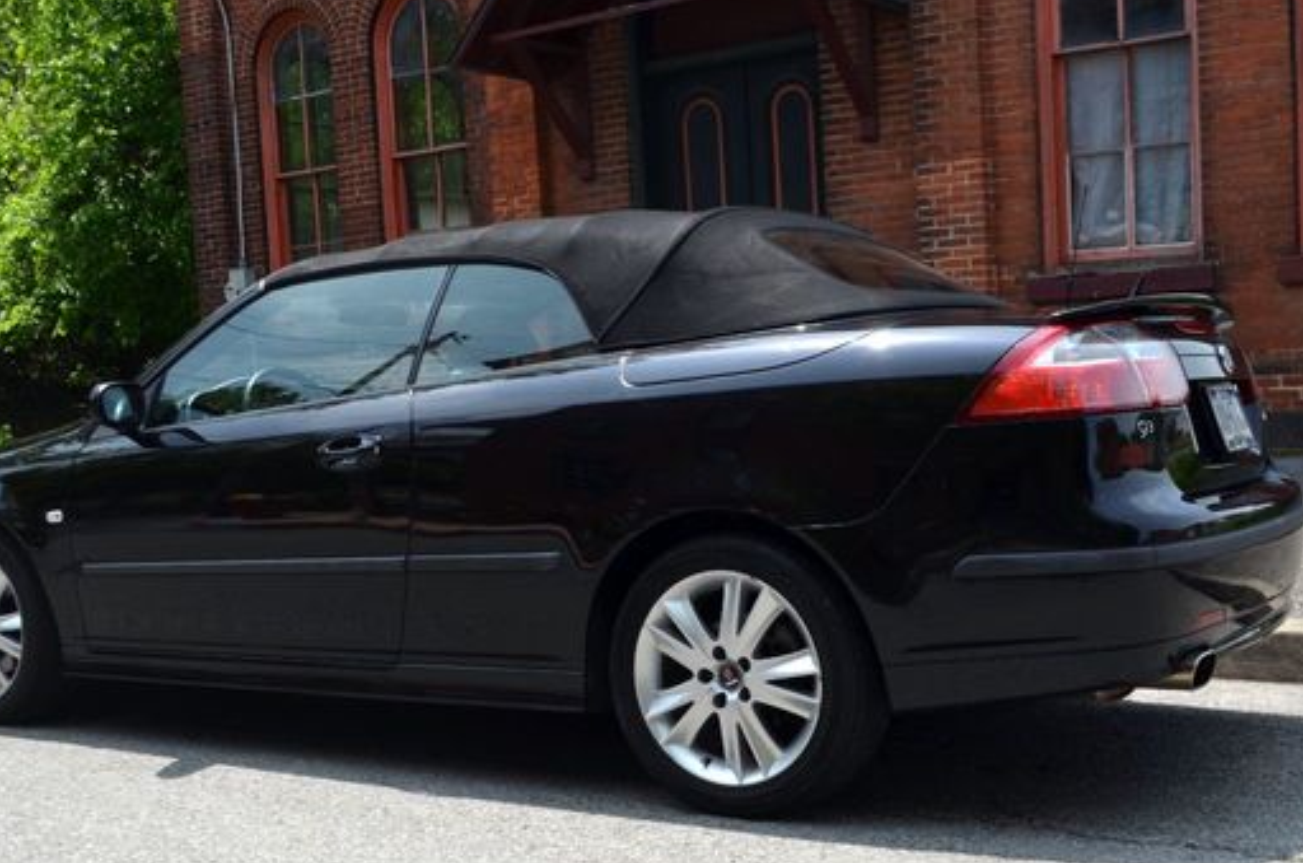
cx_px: 629
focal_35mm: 45
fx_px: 1625
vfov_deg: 29.7
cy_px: 499
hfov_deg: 43.7
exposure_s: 1/250
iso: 180
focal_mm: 24
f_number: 8
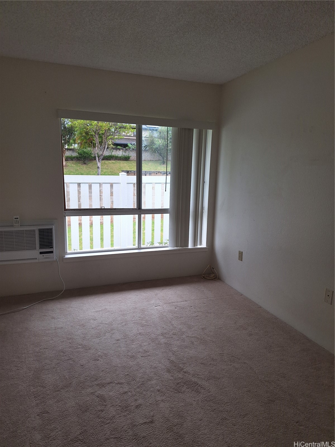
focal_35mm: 23
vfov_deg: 73.9
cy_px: 224
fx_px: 297
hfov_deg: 58.9
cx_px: 168
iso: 40
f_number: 1.8
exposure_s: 1/423
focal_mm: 5.54
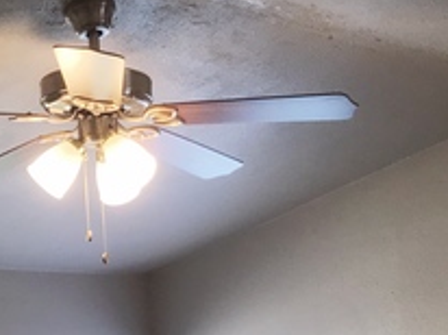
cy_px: 426
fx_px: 1125
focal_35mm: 87
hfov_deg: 22.5
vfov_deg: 16.1
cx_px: 204
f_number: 1.8
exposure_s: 1/120
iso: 40
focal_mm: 3.99
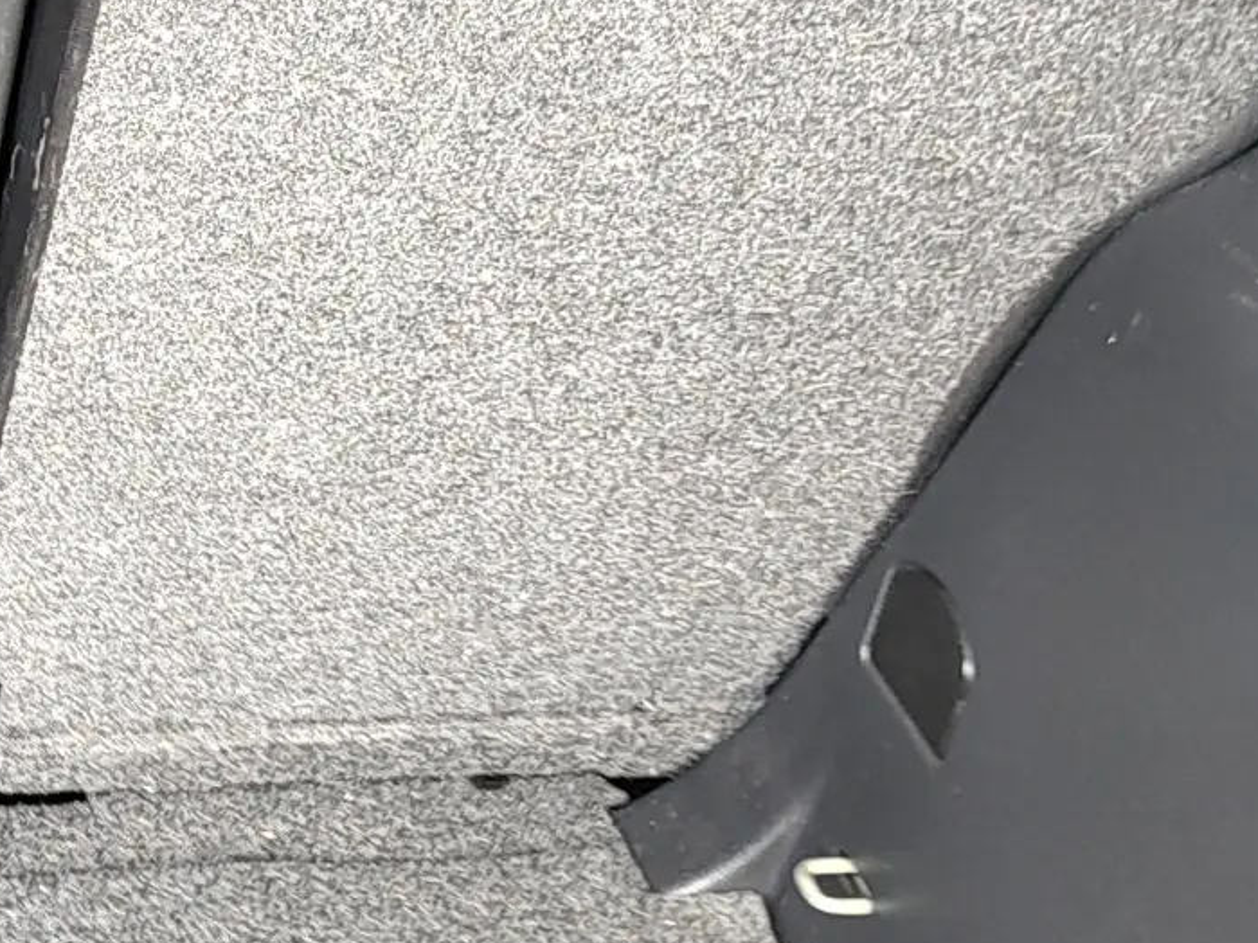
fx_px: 2689
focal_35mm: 74
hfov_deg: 23.5
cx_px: -336
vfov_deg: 19.6
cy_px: 818
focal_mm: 5.56
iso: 434
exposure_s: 1/100
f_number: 1.8
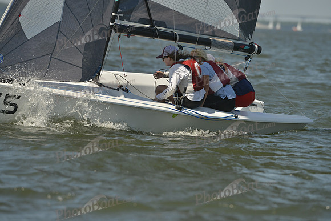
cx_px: 166
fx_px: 3678
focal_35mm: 400
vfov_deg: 3.4
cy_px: 110
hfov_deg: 5.2
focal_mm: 400
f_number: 8
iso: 280
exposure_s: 1/1600
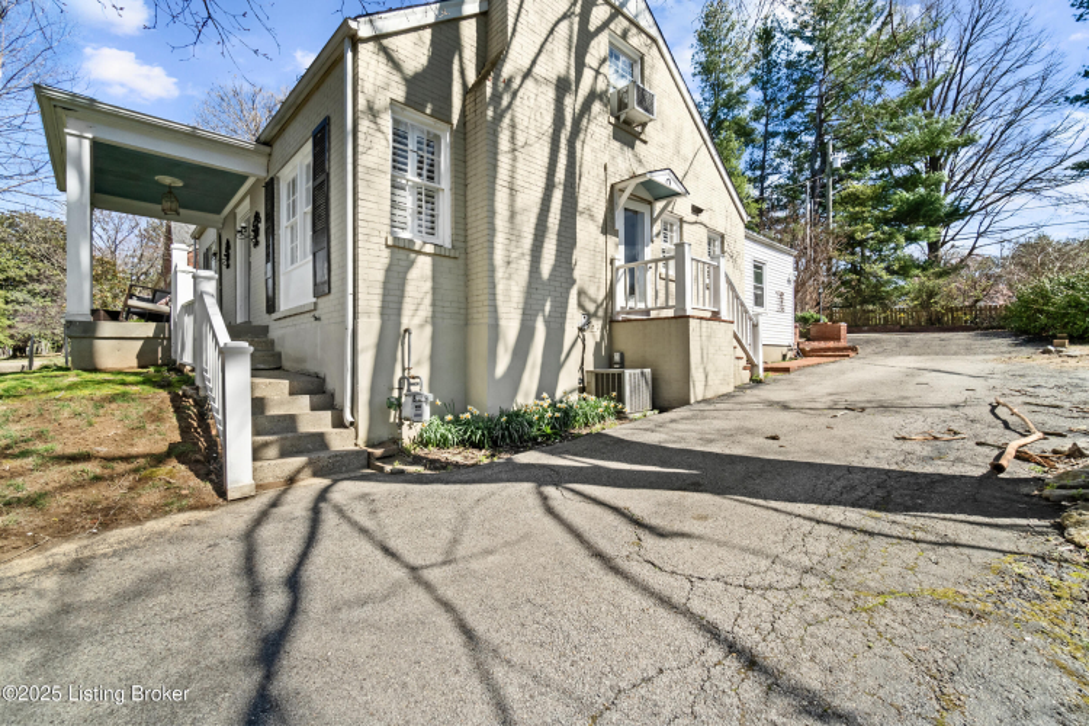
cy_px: 363
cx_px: 544
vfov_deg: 77.3
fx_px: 454
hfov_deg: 100.4
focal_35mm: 15
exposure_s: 1/200
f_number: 9
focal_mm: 10
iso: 400
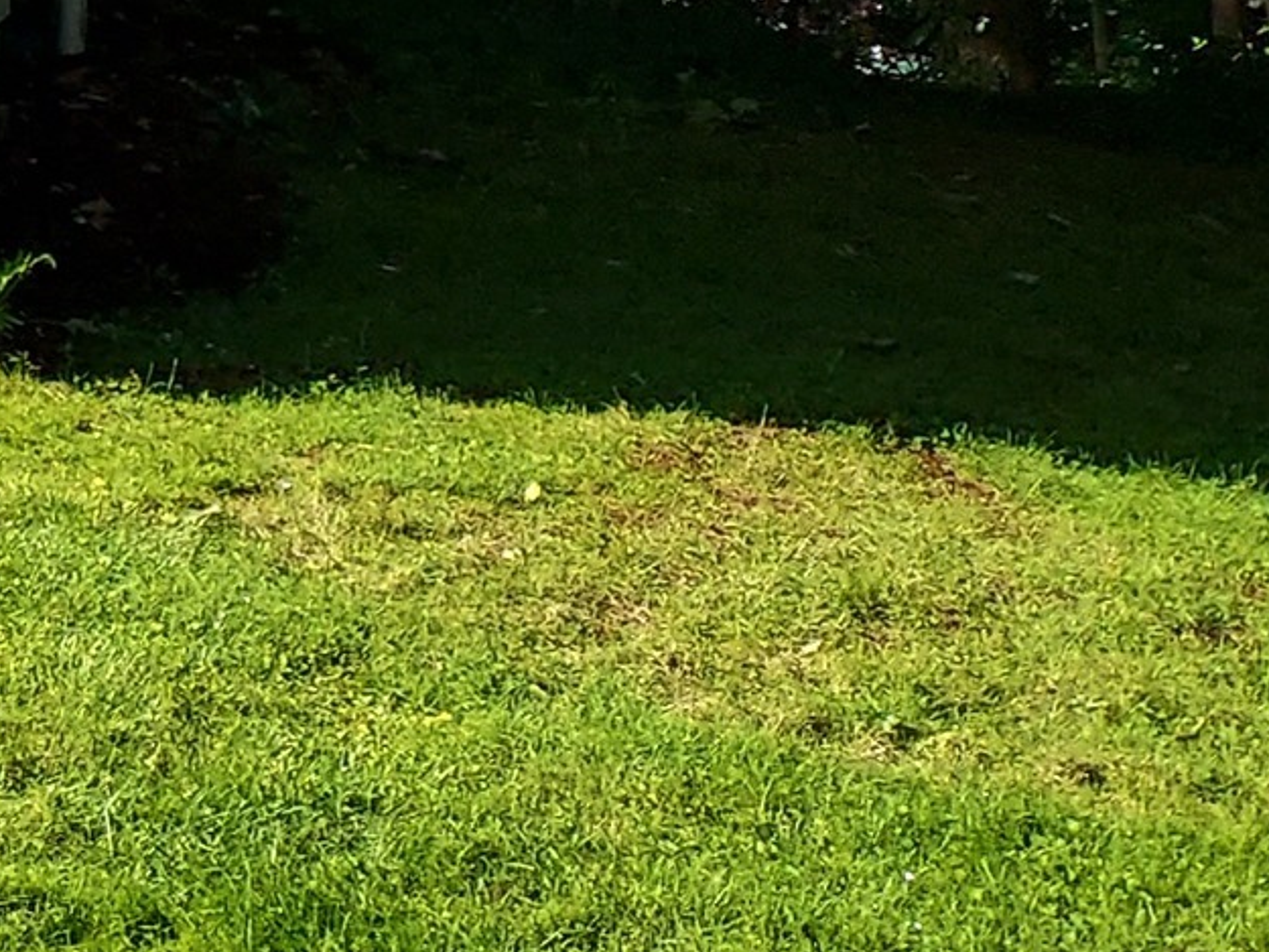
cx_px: -1586
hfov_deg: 13.3
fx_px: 4327
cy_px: -784
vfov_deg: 11.6
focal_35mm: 118
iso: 40
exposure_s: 1/868
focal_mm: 4.6
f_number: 1.8
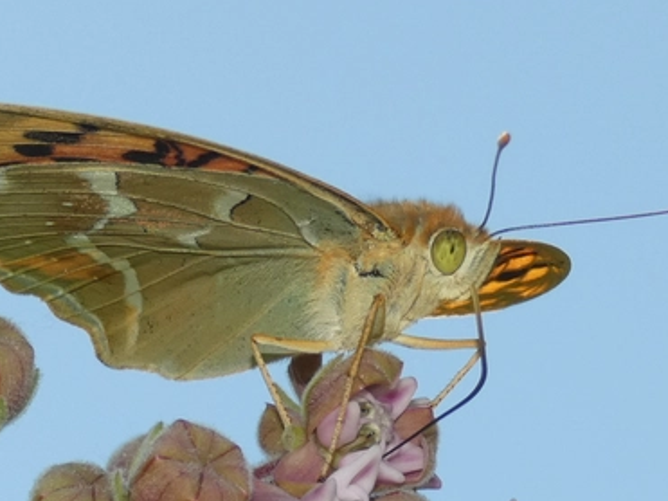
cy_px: 416
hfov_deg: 11.2
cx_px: 274
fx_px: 3395
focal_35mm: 176
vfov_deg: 8.4
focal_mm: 18.3
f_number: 4.9
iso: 80
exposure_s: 1/160
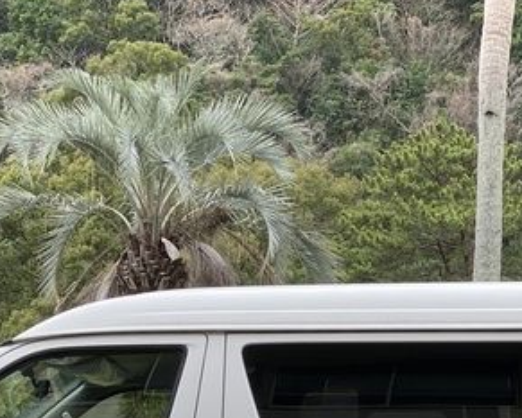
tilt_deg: +3.9
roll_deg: -0.6
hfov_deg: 13.5
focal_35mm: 142
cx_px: 403
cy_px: 333
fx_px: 2195
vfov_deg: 10.8
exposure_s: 1/249
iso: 20
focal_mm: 6
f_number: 2
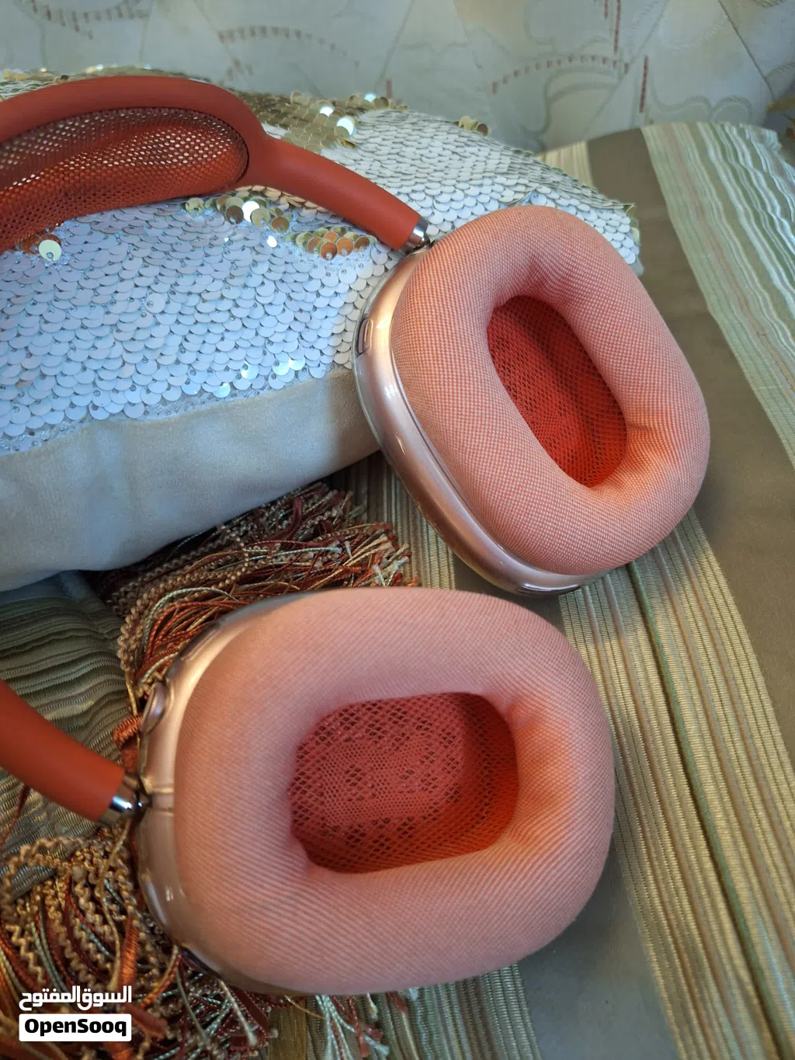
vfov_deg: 73.9
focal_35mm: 23
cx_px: 398
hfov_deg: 58.9
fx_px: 704
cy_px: 530
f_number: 1.8
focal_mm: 5.54
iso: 250
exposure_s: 1/25
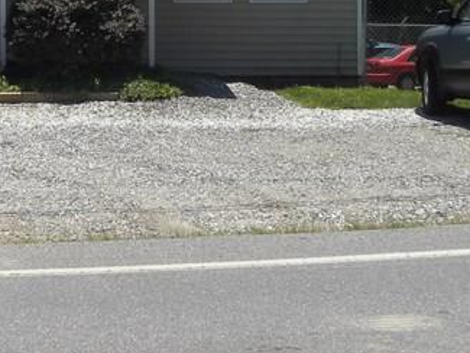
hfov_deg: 23.6
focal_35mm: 82
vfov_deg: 17.6
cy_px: 14
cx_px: 113
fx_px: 1114
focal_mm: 4.6
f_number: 6.3
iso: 64
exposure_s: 1/276
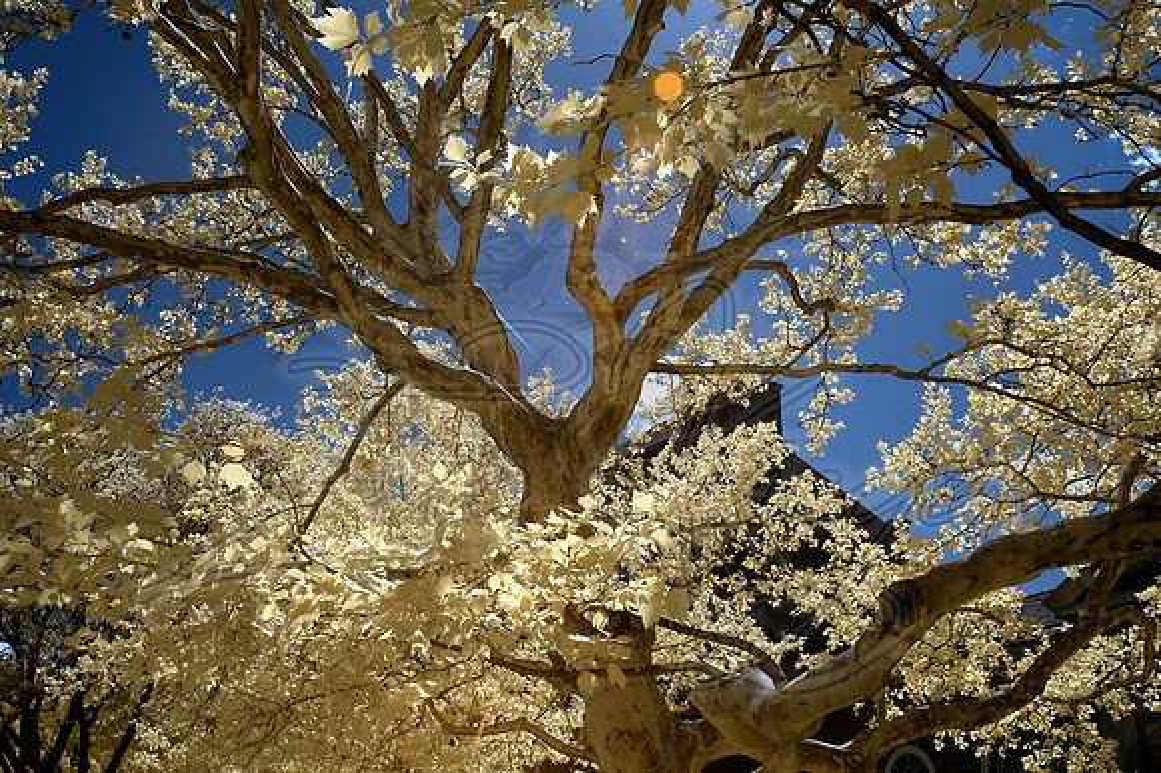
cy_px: 386
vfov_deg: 30.8
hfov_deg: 45.0
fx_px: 1402
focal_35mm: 44
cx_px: 580
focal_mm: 29
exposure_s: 1/400
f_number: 11
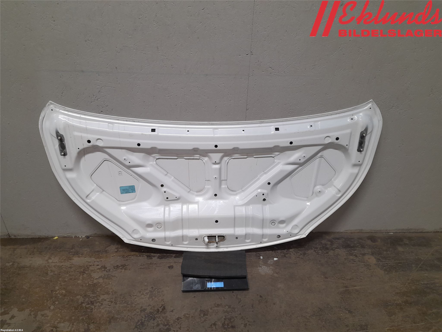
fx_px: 319
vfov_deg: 54.9
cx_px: 221
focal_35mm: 25
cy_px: 166
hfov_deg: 69.4
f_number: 2
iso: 100
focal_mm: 4.6
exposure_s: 1/50
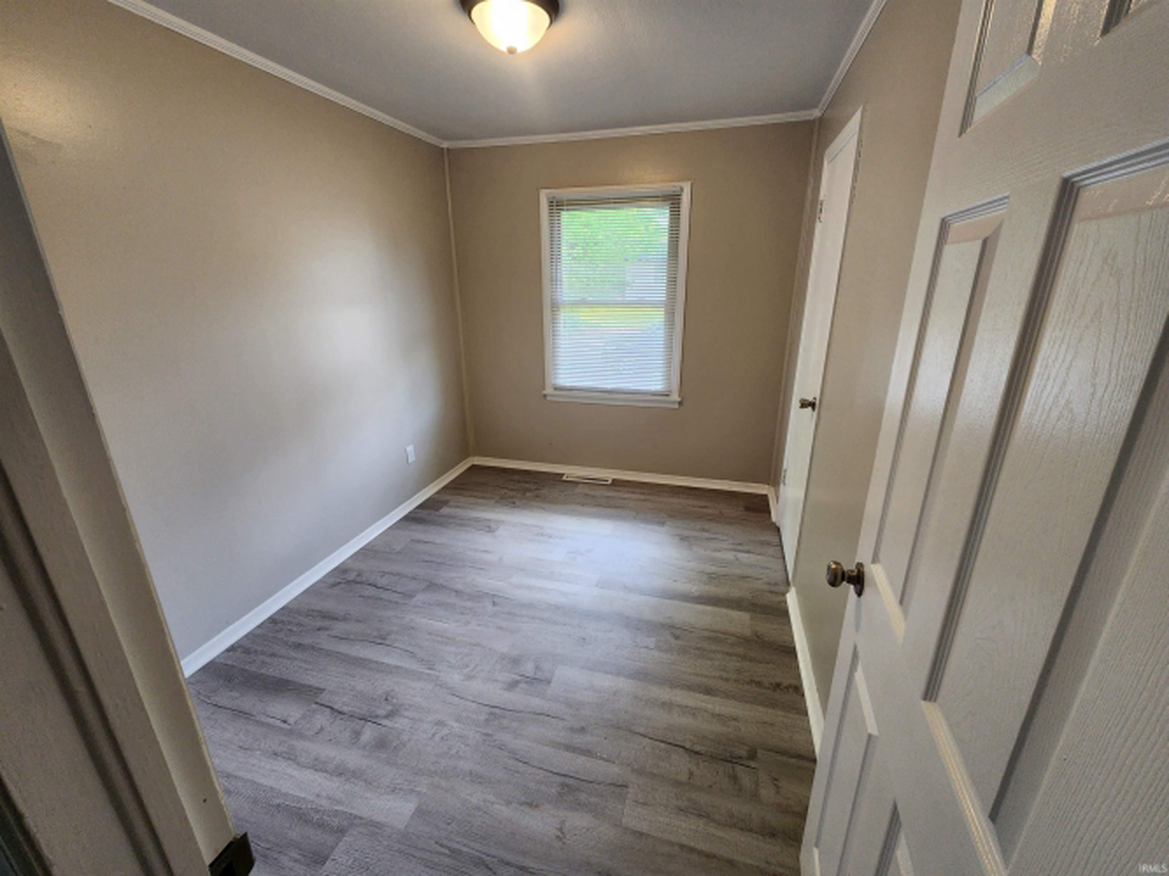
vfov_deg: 89.9
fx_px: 439
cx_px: 584
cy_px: 438
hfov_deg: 106.2
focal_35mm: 13
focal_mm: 2.2
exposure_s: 1/60
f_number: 2.2
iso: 160
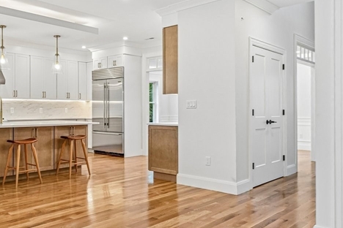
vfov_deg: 37.8
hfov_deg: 52.8
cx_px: 100
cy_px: 108
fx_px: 333
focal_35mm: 35
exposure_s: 1/25
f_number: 8
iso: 400
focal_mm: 16
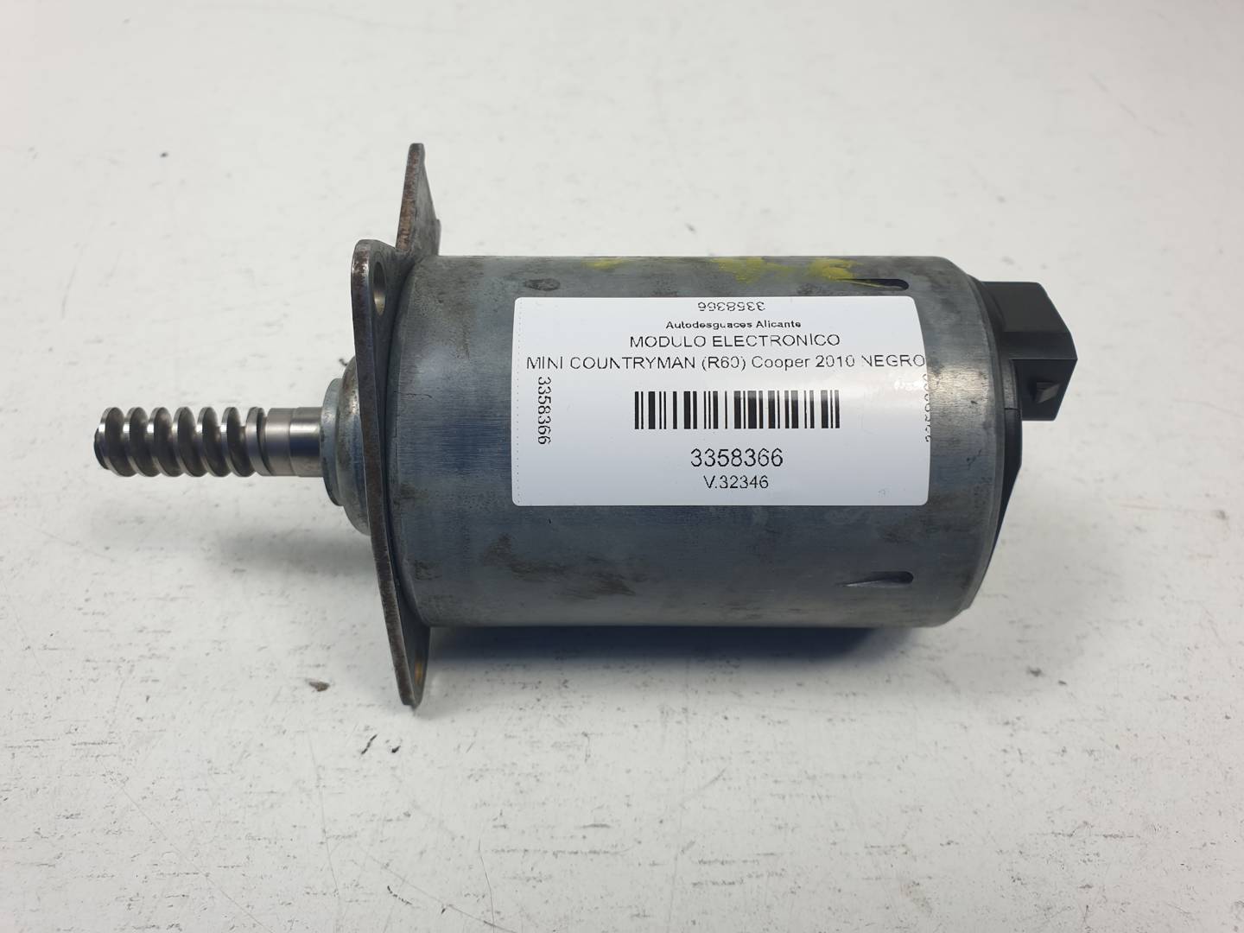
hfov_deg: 67.3
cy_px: 466
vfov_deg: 53.1
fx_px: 934
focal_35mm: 26
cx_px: 622
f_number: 2.4
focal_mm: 4.3
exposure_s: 1/229
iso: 50
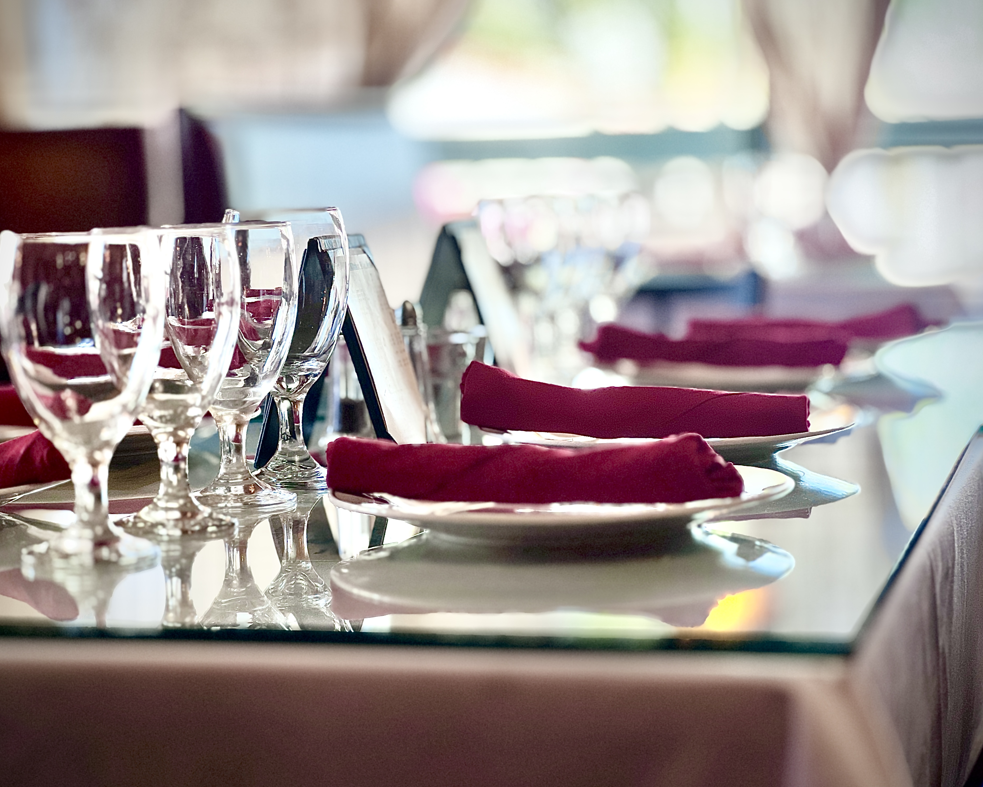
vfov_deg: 18.9
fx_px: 2357
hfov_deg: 23.6
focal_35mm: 81
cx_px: 476
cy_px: 395
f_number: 2.8
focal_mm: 9
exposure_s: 1/120
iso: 125
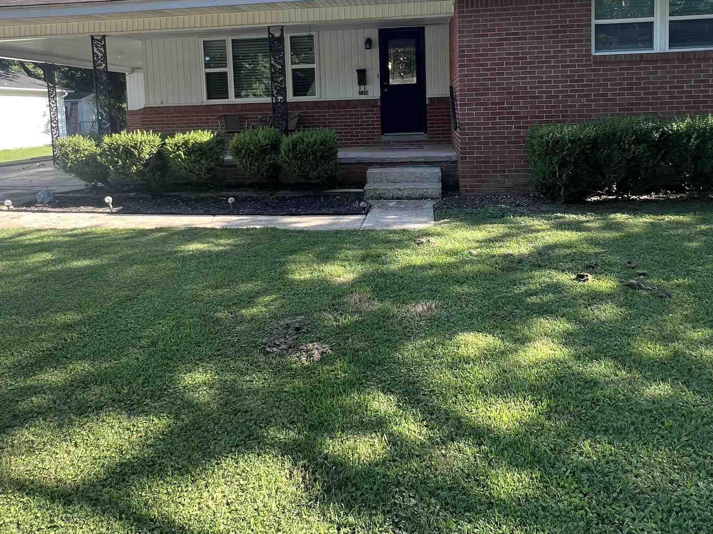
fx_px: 453
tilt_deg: -4.5
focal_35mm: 22
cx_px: 364
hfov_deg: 76.4
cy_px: 143
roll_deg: +2.4
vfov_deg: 58.4
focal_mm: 1.57
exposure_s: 1/119
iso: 32
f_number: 1.8
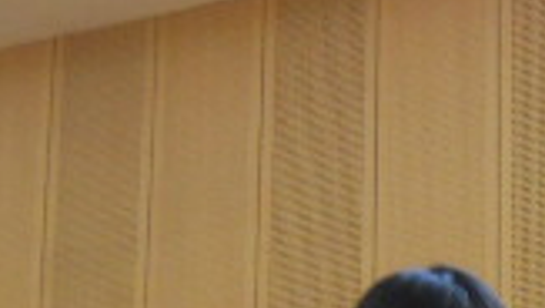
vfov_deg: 6.9
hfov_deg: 11.8
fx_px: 2531
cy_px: 288
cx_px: 769
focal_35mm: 175
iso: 400
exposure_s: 1/80
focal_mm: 6.72
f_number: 3.1
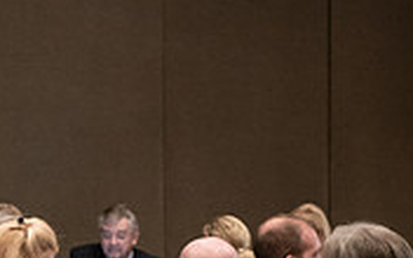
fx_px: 2274
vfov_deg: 6.5
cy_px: 318
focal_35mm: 202
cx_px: -249
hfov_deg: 10.0
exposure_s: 1/160
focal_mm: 60
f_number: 3.2
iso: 4000
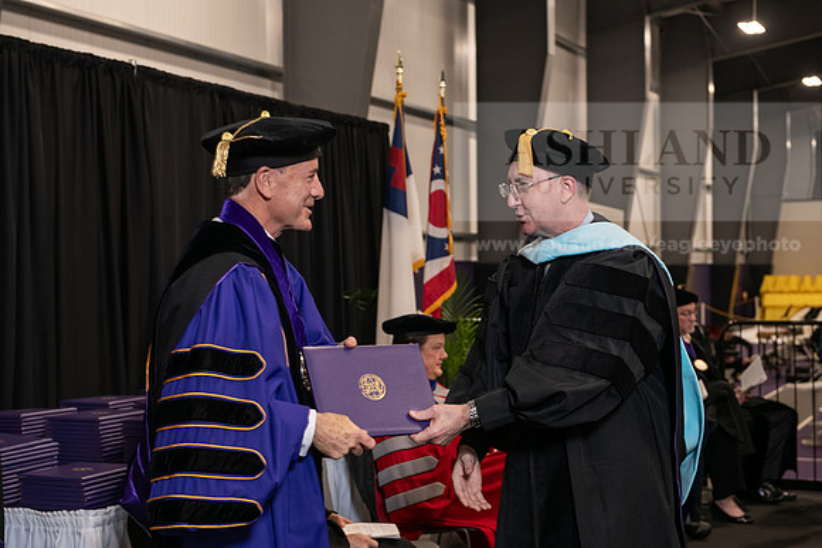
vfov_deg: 21.9
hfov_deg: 32.4
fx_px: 1416
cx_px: 411
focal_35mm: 62
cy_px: 274
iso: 2000
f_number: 5
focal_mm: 62
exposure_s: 1/125
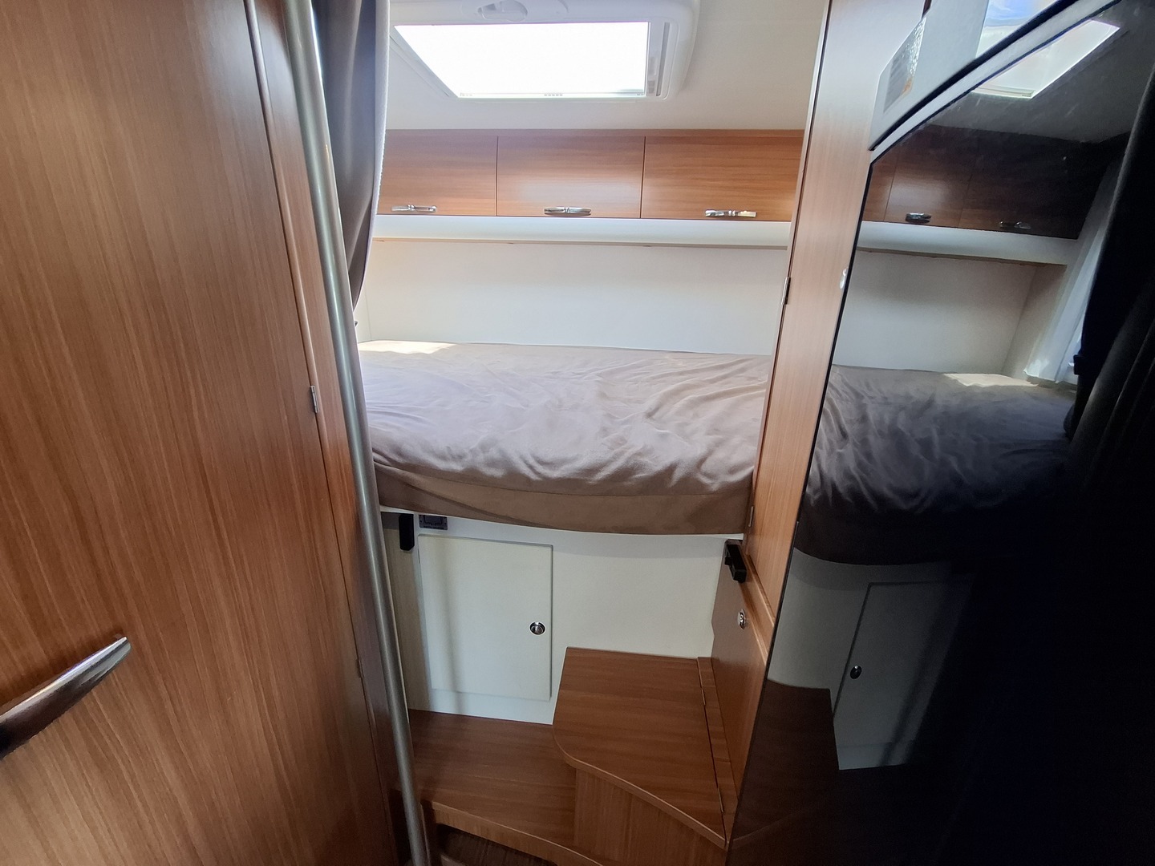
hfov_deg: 106.2
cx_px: 578
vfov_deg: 89.9
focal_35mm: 13
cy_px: 433
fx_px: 434
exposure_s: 1/50
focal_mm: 1.74
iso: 200
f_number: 2.2
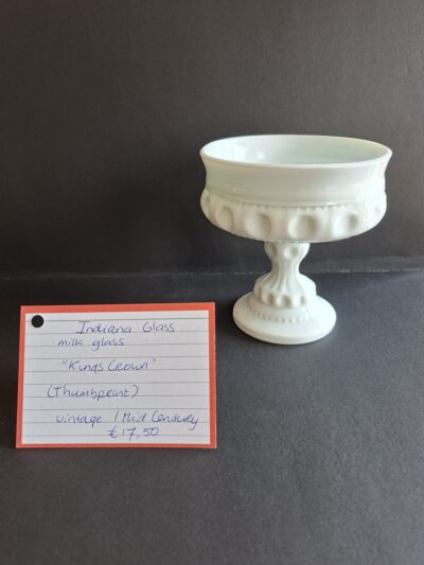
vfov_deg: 73.9
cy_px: 282
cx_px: 212
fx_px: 375
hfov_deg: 58.9
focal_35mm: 23
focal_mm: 5.54
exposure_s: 1/117
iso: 50
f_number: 1.8
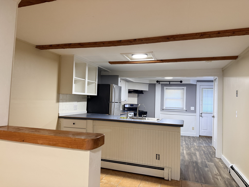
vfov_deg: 56.8
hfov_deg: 71.6
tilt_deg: +3.2
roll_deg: -1.6
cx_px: 124
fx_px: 173
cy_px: 94
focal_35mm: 24
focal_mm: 6.76
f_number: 1.78
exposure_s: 1/60
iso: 200
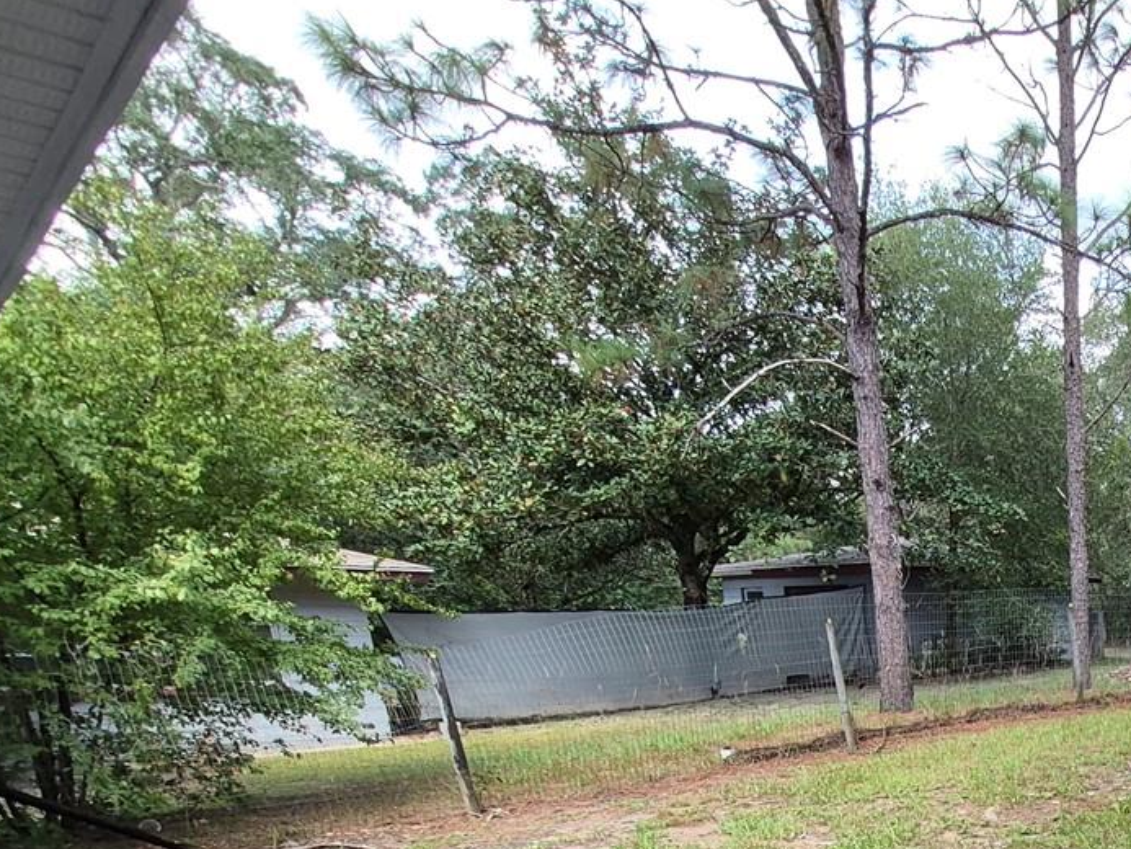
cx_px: 1232
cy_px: 911
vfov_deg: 39.3
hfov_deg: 45.6
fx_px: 980
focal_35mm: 30
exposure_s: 1/372
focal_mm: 1.74
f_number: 2.2
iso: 40
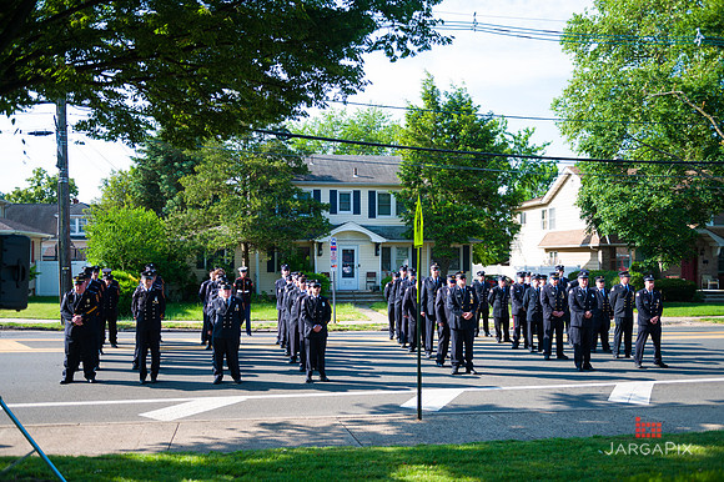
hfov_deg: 54.5
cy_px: 241
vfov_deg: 37.8
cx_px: 362
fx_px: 703
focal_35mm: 35
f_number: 3.2
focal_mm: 35
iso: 200
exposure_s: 1/1000
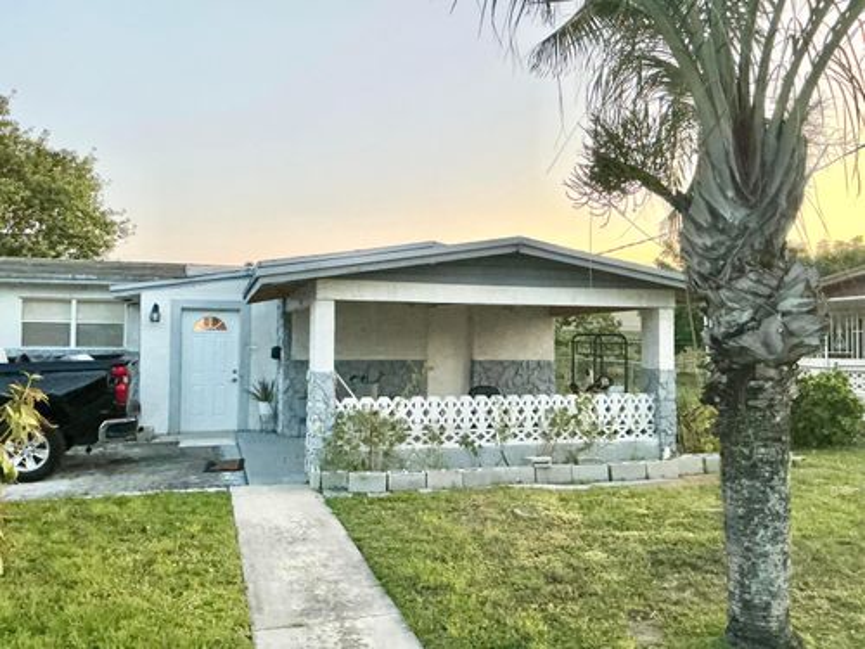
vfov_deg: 48.2
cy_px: 324
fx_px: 725
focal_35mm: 29
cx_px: 432
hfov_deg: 61.7
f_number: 1.8
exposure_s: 1/40
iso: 200
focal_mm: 3
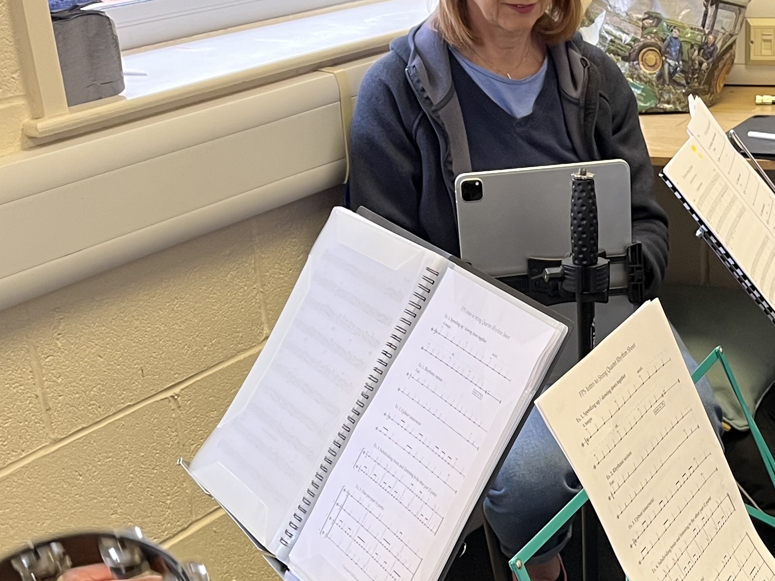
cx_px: 611
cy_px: 517
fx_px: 1522
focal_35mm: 68
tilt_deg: -27.6
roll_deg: +2.1
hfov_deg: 28.0
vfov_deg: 21.2
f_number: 1.6
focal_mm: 5.1
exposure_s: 1/50
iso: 64
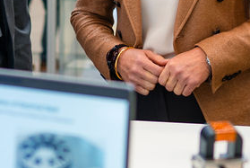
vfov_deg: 10.2
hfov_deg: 15.5
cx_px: 129
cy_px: -66
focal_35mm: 132
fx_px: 918
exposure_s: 1/160
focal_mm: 24
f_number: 1.4
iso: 320
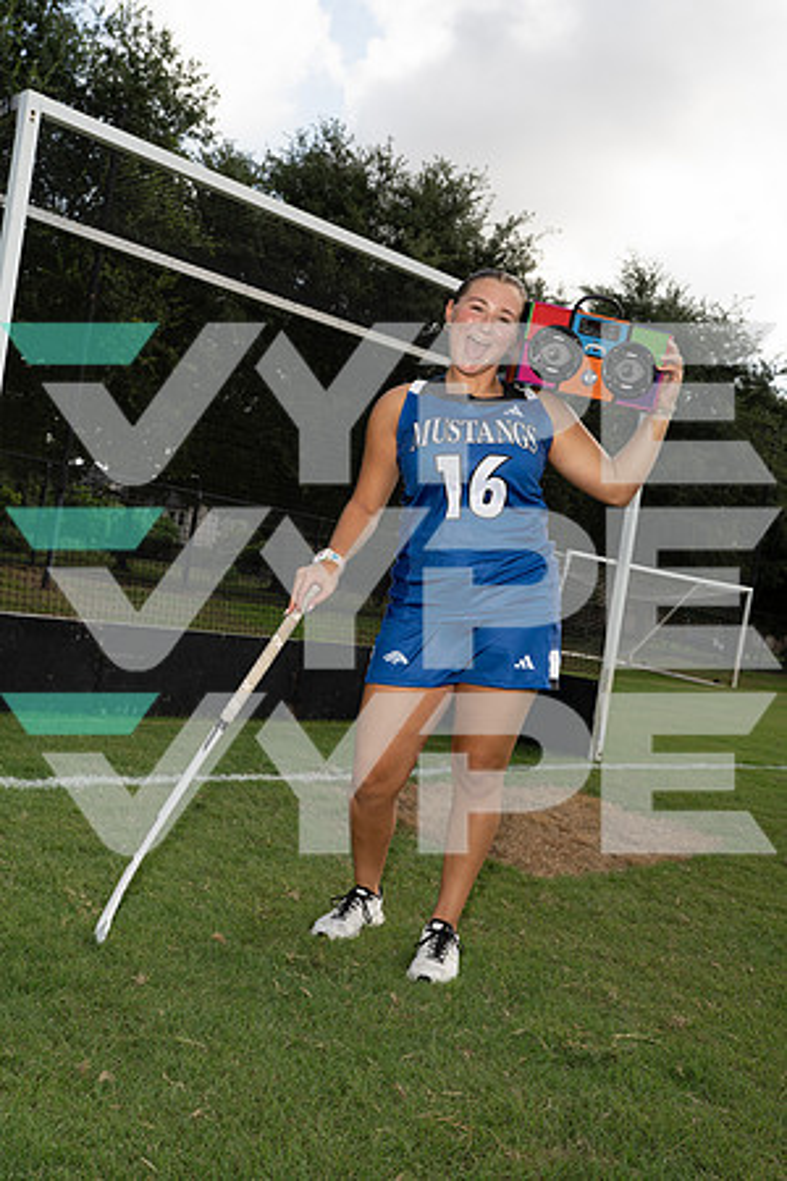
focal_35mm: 35
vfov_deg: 54.4
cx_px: 394
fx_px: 1148
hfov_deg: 37.9
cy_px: 590
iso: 125
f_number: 8
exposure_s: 1/250
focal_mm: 35
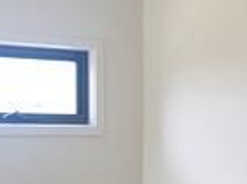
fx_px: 862
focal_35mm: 121
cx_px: 195
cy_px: 143
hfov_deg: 16.2
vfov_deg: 12.2
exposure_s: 1/164
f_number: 1.7
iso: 40
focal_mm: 4.2
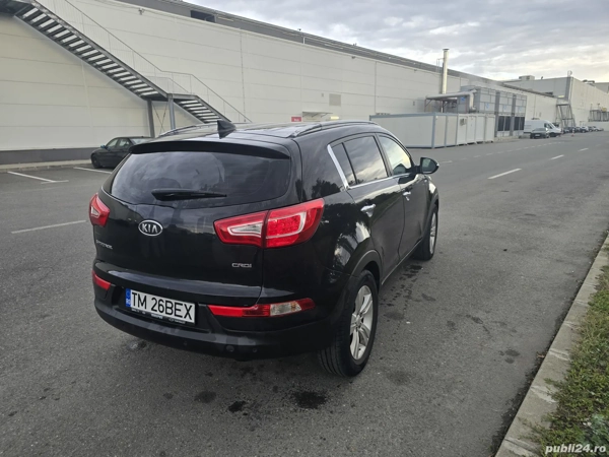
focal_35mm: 23
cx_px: 304
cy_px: 228
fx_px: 405
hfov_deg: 73.9
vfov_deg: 58.9
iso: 32
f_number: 1.7
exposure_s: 1/180
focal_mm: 6.3
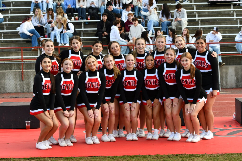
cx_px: 121
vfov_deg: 13.0
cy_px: 80
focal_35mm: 105
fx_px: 706
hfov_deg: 19.5
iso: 400
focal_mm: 70
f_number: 5.6
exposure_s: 1/500
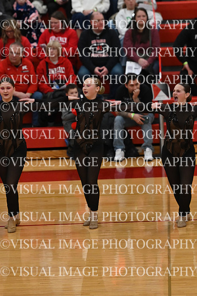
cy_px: 148
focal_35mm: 255
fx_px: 2092
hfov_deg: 5.4
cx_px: 98
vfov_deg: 8.1
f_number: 4
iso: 3200
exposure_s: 1/400
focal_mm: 170
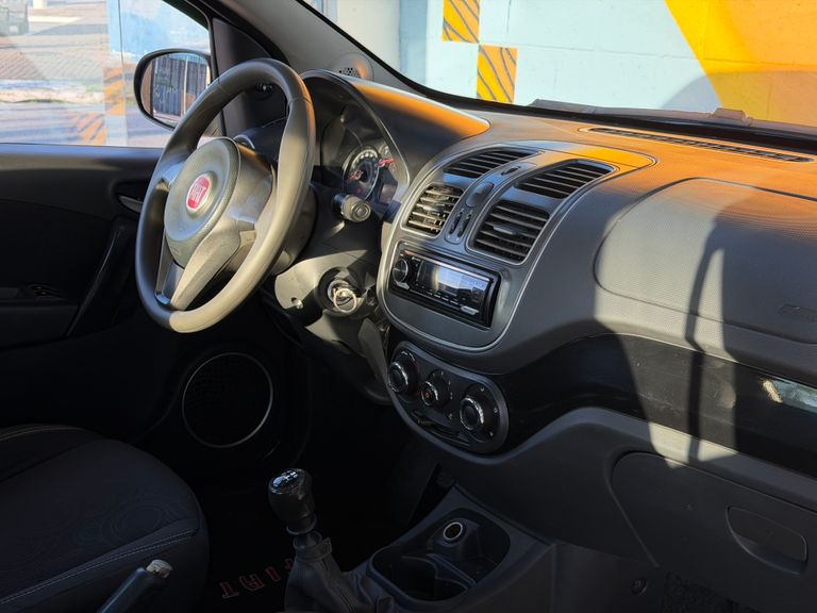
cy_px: 306
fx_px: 1133
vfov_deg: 30.3
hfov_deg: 39.7
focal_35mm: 48
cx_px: 408
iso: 64
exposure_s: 1/172
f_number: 1.78
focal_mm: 6.76
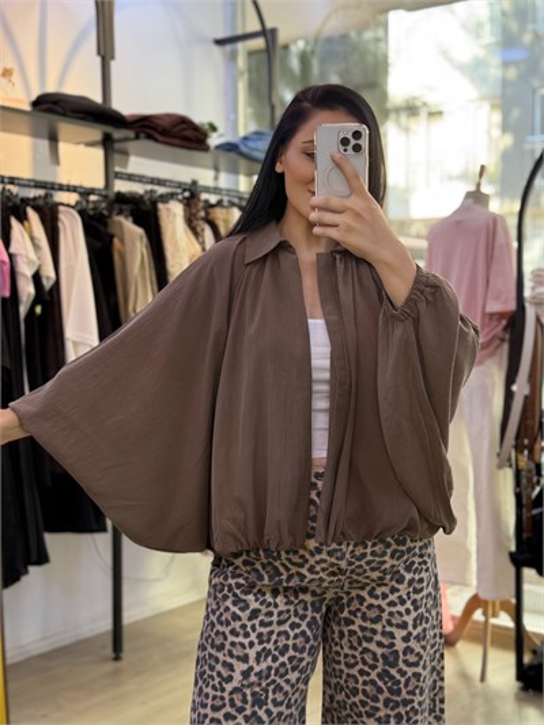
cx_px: 272
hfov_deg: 30.3
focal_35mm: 48
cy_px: 362
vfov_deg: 39.6
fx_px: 1005
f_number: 1.78
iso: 64
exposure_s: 1/100
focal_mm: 6.76
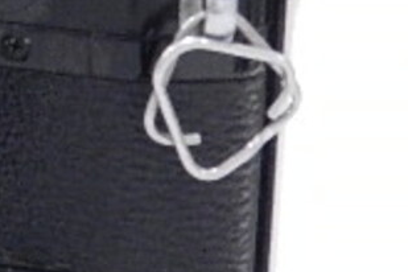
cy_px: 66
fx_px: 3842
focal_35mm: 339
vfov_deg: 4.1
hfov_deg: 6.0
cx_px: -309
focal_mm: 14.9
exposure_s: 1/25
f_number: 4.4
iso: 800
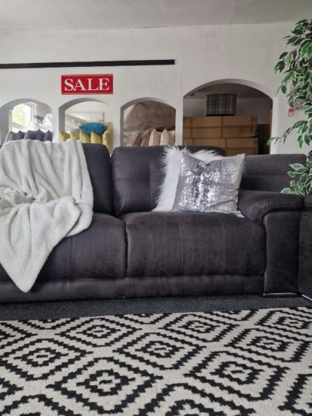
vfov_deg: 53.9
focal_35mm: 34
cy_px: 196
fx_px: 408
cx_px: 134
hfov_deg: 41.7
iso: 400
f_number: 1.8
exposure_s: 1/120
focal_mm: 6.4
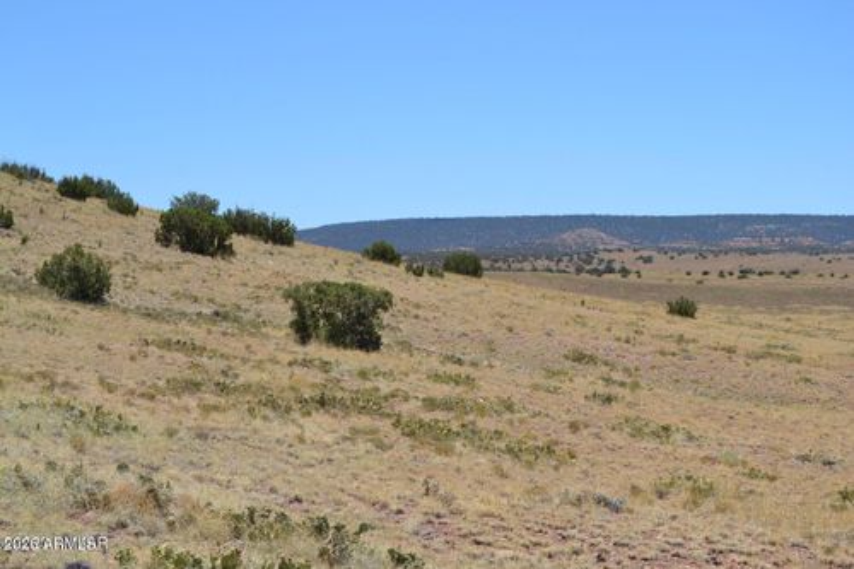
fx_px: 1601
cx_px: 427
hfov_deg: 29.9
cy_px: 284
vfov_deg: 20.1
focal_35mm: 68
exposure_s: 1/250
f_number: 8
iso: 100
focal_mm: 45
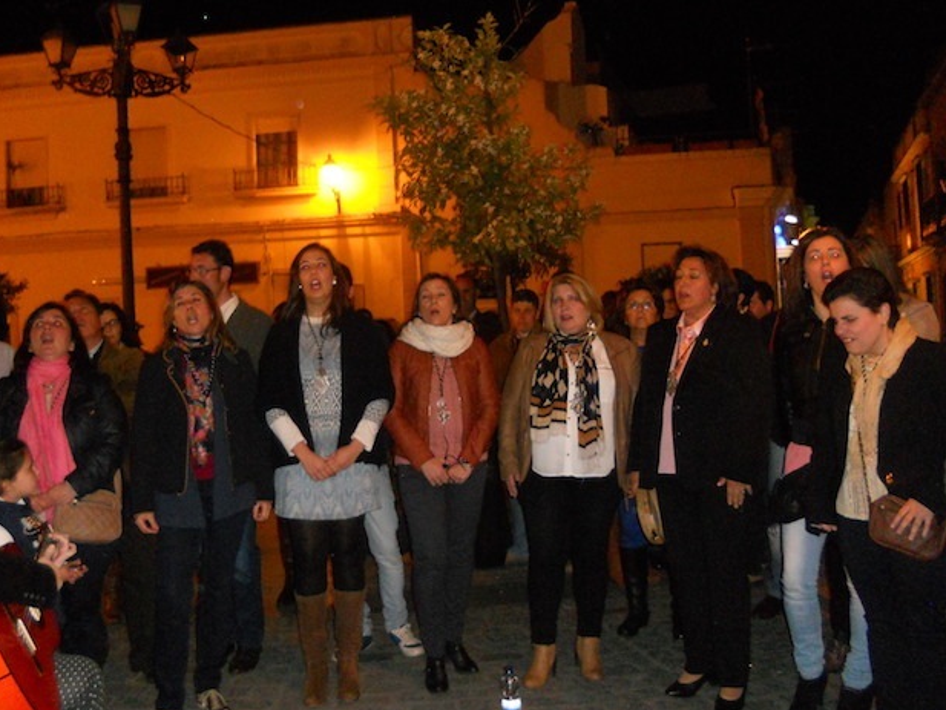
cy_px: 301
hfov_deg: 52.4
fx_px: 957
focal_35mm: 35
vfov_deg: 40.6
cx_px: 408
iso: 500
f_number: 3.2
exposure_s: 1/25
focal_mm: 4.9
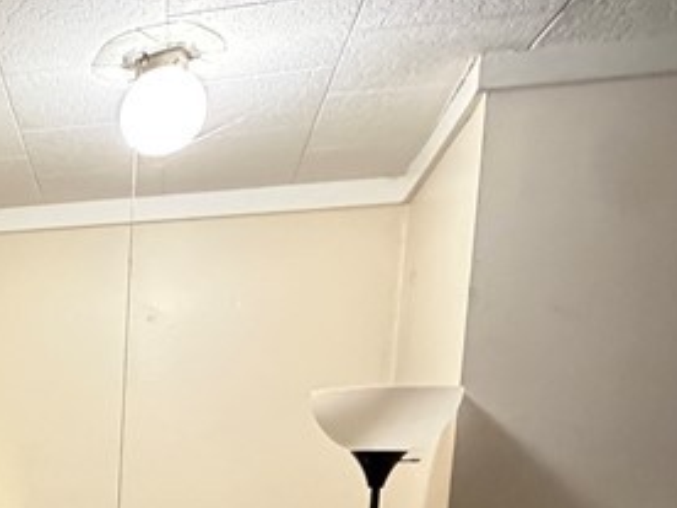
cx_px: -250
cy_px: 596
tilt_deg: -3.9
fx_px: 1017
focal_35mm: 52
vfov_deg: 25.4
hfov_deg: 28.5
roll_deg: -0.8
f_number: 2.2
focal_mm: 2.22
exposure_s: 1/60
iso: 640
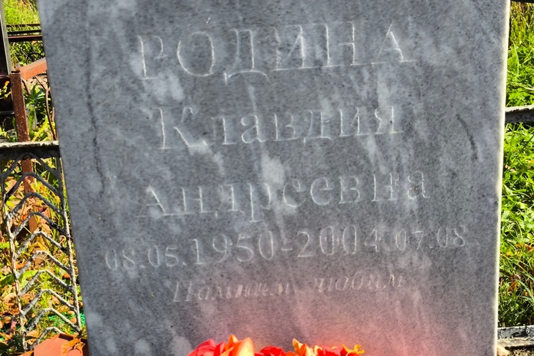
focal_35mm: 53
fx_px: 786
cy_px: 189
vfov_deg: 25.5
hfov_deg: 37.5
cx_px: 263
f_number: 1.7
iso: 50
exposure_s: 1/772
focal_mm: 4.71
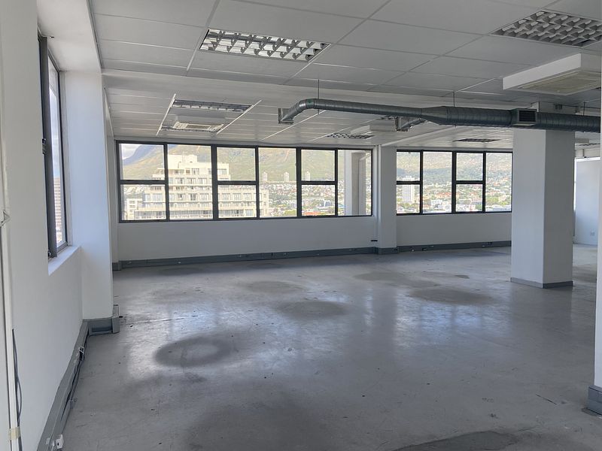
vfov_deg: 53.1
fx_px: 452
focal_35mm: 26
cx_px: 301
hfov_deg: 67.3
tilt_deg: -2.4
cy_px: 226
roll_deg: -0.3
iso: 32
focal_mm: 4.25
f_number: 1.8
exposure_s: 1/273
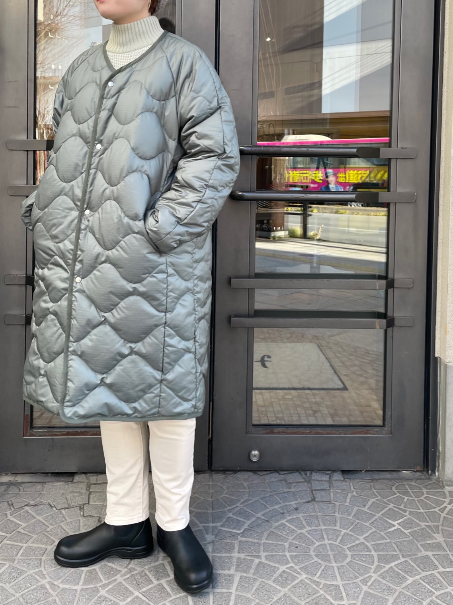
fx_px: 454
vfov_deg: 67.3
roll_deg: -0.8
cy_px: 302
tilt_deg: -6.9
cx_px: 226
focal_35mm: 26
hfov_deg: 53.1
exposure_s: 1/155
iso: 32
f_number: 1.6
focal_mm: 4.2
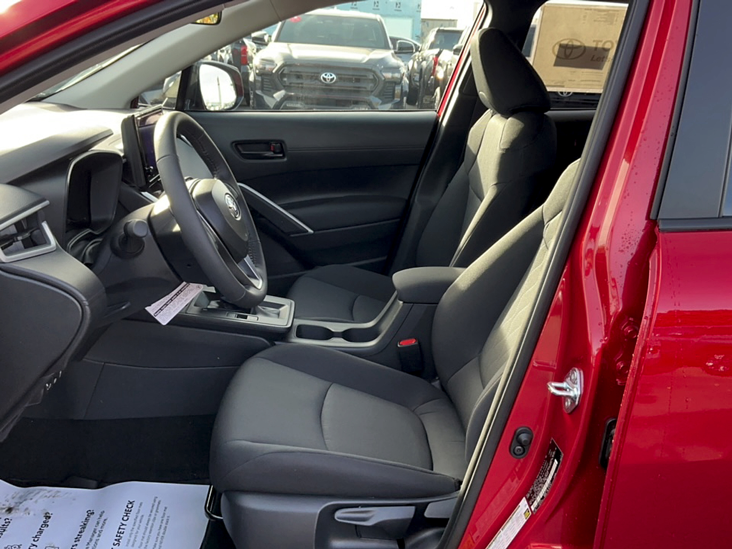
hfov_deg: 60.0
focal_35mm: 30
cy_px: 274
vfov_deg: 46.8
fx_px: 634
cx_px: 366
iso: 40
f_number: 1.8
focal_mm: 3
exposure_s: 1/100
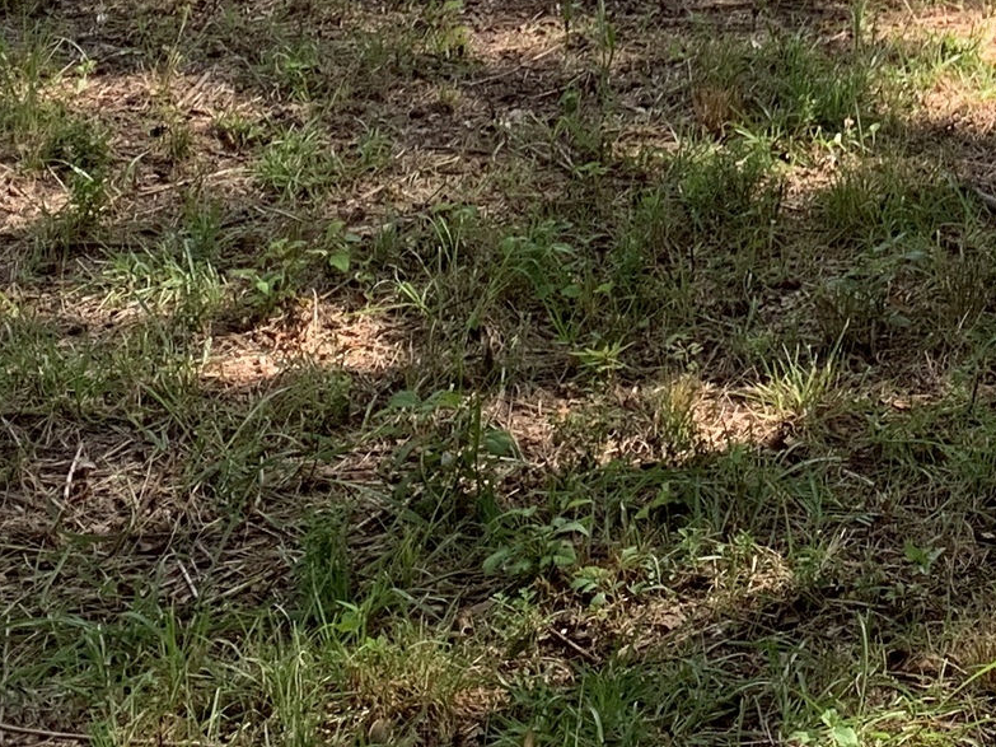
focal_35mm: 102
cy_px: -648
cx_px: 1053
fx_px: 2934
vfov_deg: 13.0
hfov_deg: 18.6
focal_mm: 4.25
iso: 25
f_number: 1.8
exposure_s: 1/422
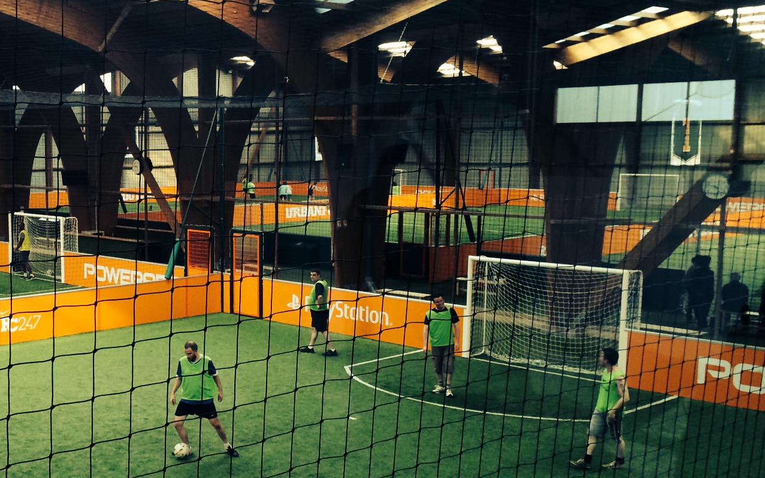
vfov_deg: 25.3
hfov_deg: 38.3
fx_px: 1063
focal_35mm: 51
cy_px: 268
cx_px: 167
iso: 64
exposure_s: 1/30
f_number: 2.2
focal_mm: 4.12
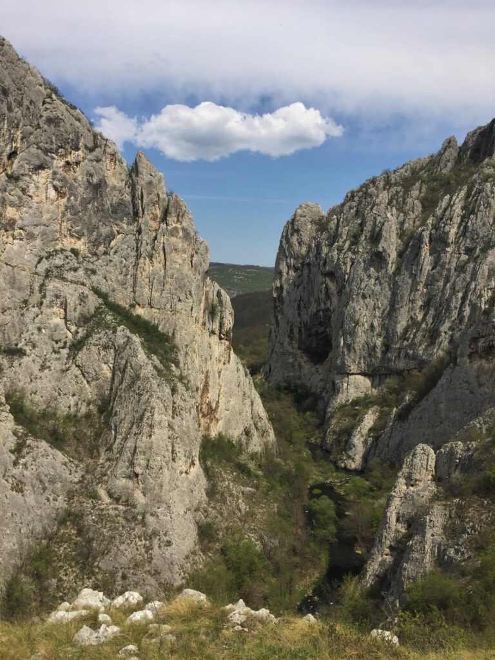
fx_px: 553
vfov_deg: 61.7
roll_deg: -0.9
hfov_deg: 48.2
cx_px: 248
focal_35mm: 29
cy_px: 330
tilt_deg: -4.8
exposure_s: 1/2825
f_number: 2.2
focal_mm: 4.15
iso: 32
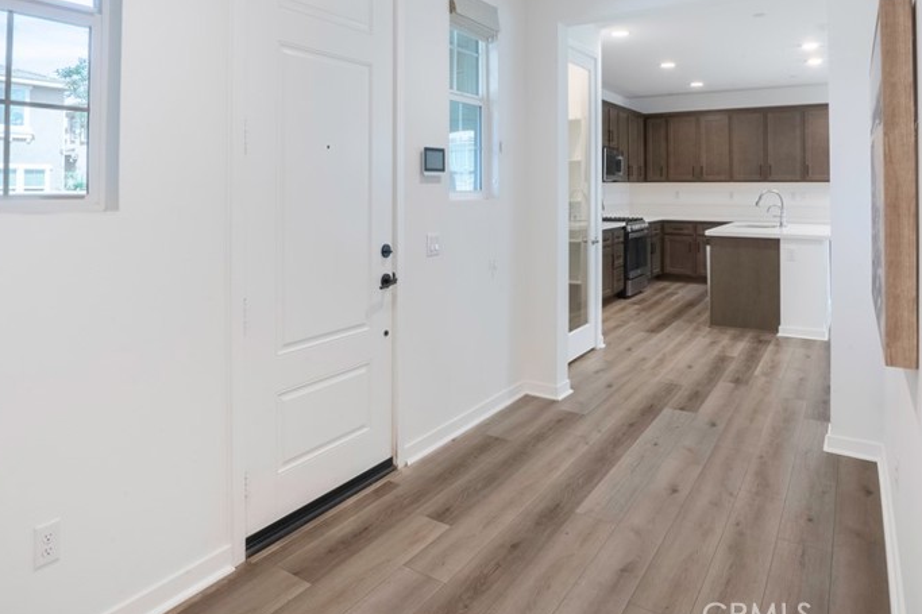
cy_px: 173
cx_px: 413
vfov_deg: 51.4
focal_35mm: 24
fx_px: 614
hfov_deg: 73.5
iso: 100
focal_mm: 16
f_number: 22
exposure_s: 1/10
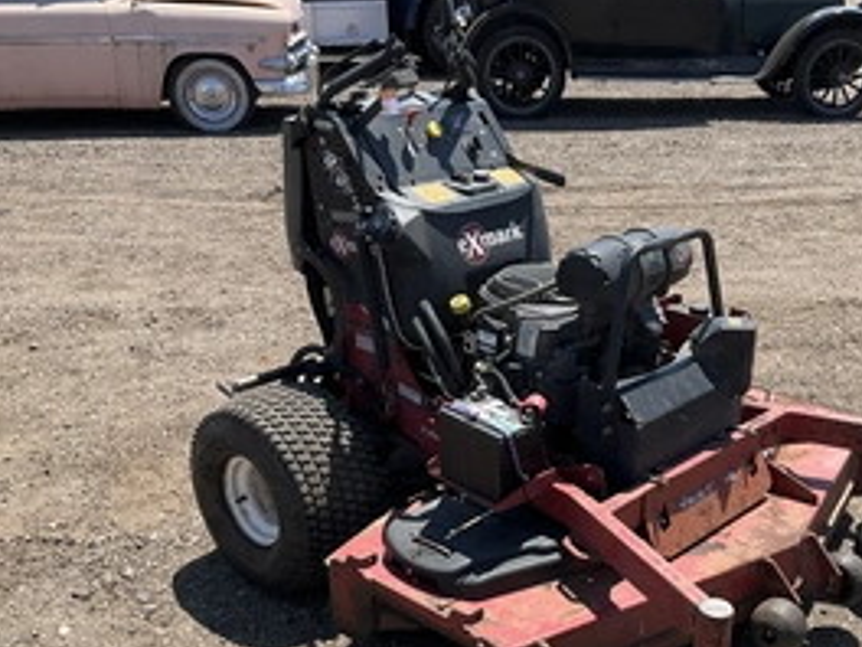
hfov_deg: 42.6
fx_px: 1096
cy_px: 418
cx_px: 545
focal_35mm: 44
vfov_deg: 32.7
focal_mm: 3
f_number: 1.8
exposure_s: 1/1015
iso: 25
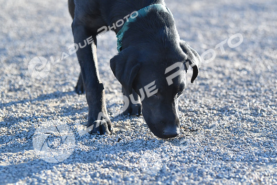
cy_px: 92
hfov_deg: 12.4
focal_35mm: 165
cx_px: 138
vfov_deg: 8.3
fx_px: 1270
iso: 1000
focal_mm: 110
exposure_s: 1/4000
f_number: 2.8
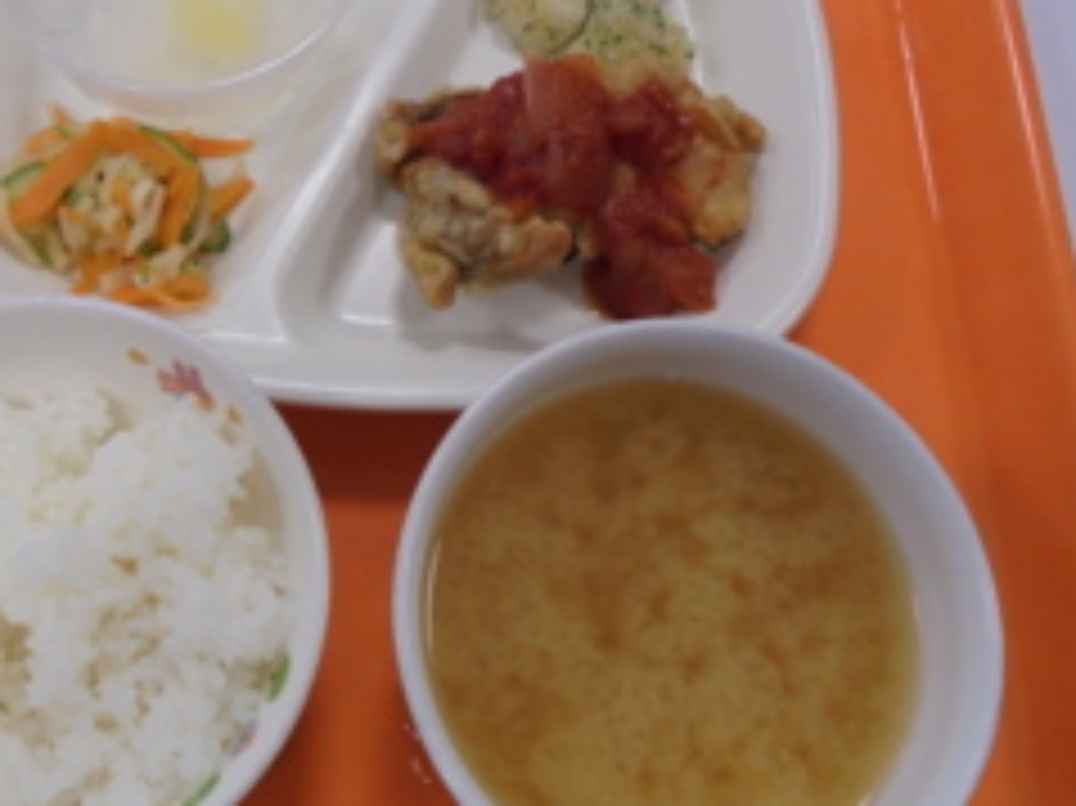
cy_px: 387
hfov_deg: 48.0
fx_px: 1181
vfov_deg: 37.7
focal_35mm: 38
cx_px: 342
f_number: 3.5
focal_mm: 4.6
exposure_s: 1/30
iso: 100
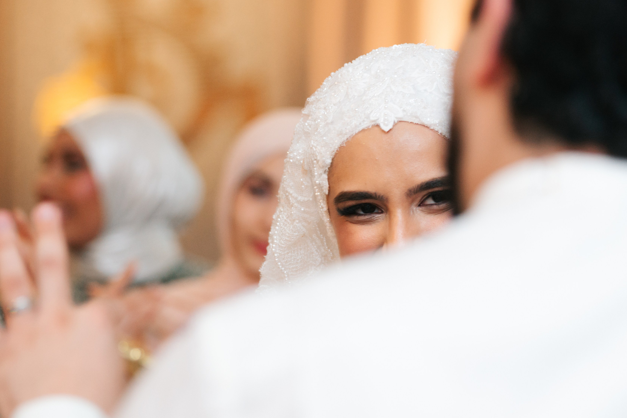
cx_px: 433
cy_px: 281
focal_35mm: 189
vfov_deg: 7.3
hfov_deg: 10.9
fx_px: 3291
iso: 640
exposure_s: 1/160
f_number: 2.7
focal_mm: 109
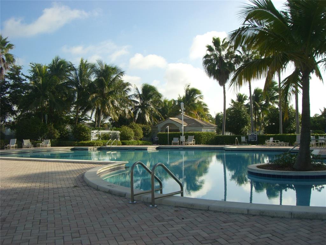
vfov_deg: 37.7
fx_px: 358
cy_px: 122
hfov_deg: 49.0
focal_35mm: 38
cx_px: 163
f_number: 4.3
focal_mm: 6.2
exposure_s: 1/500
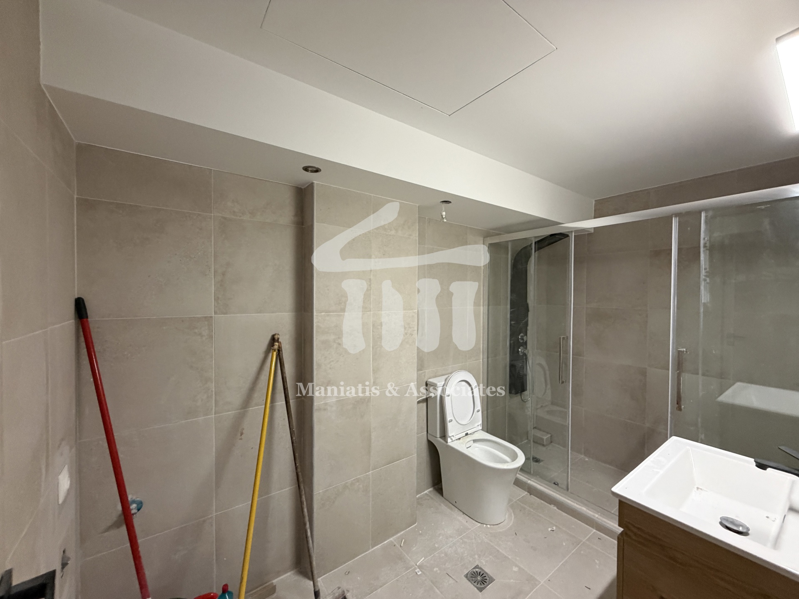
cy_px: 300
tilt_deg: -0.3
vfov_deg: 85.7
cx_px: 400
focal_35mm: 14
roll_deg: -1.1
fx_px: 323
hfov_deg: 102.1
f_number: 2.2
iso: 320
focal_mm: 2.22
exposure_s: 1/50
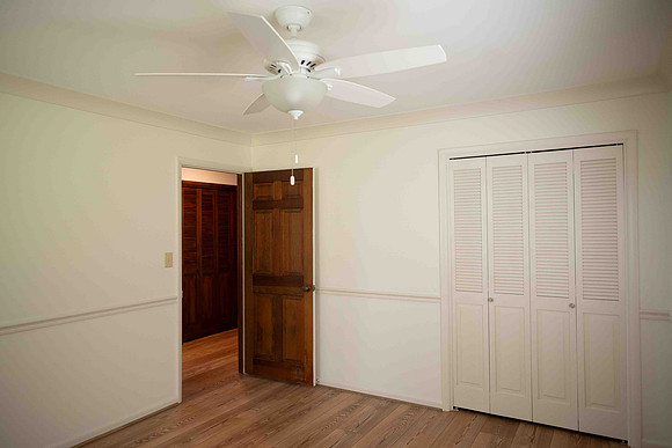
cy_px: 224
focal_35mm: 24
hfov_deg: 73.7
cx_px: 336
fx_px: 448
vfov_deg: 53.2
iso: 1000
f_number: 2.5
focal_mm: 24
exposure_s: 1/250
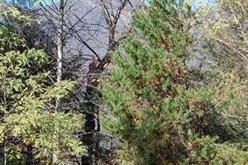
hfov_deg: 14.1
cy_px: 94
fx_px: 995
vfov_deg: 9.5
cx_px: 58
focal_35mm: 145
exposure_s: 1/200
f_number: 7.1
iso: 200
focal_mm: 31
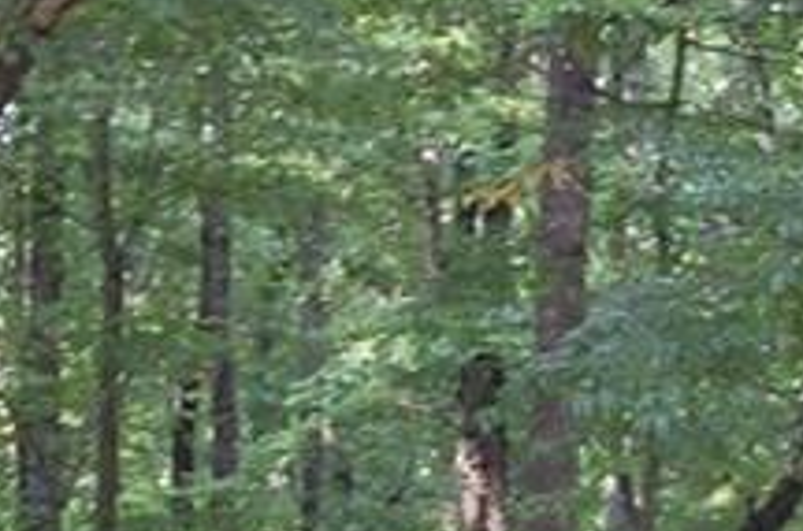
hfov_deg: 11.1
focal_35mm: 185
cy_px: 416
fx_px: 4117
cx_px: 520
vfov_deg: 7.4
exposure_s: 1/40
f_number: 7.1
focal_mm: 26
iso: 400
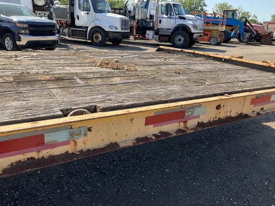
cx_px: 138
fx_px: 230
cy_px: 103
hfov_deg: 61.7
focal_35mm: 29
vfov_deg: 48.2
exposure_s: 1/683
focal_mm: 3
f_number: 1.8
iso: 25
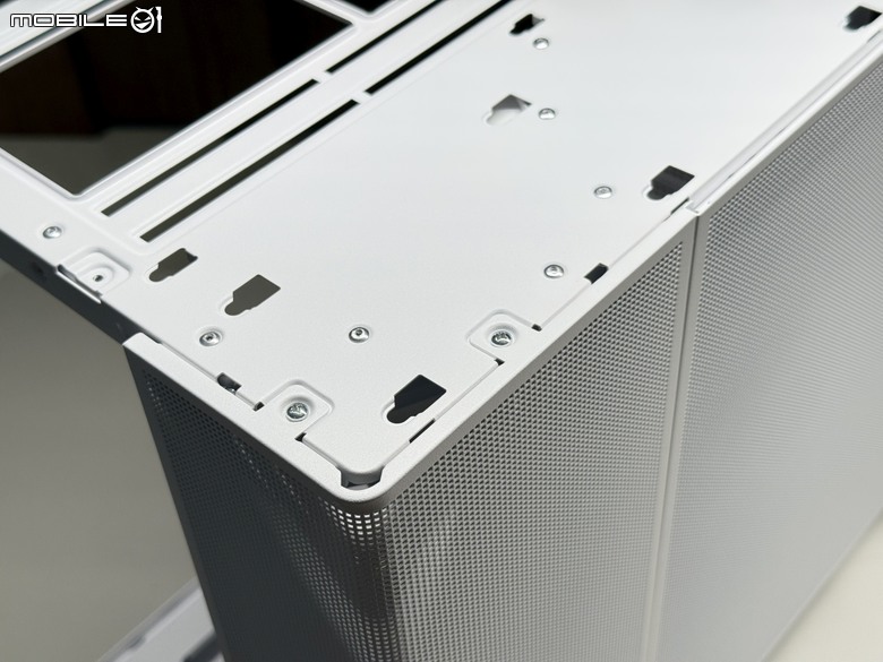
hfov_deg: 39.7
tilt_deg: -44.9
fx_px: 1224
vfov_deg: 30.3
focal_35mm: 48
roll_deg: +4.1
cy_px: 331
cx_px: 442
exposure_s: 1/60
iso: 50
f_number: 1.78
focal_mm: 6.76
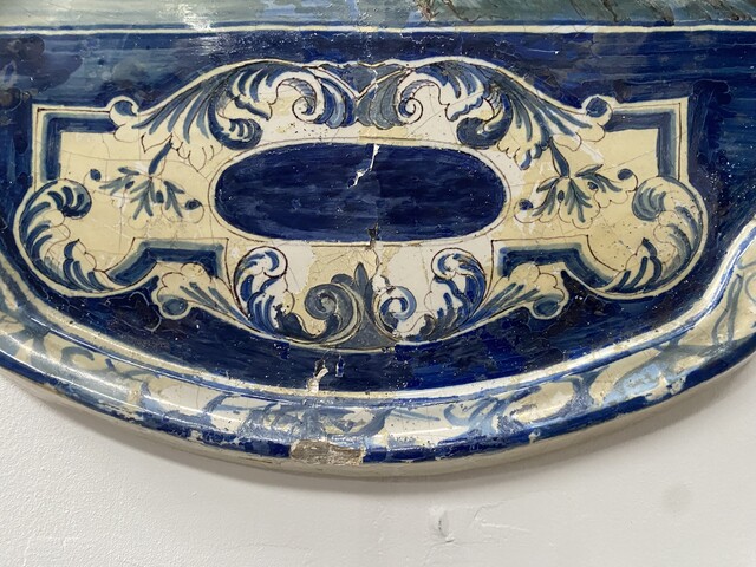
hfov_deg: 67.3
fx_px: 568
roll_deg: -1.6
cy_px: 284
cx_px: 378
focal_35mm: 26
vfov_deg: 53.1
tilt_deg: +0.8
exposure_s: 1/52
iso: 500
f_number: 1.8
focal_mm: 4.25
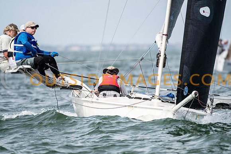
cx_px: 116
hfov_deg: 3.4
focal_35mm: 600
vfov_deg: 2.3
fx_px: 3851
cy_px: 77
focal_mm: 400
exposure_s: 1/2000
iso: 400
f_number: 5.6
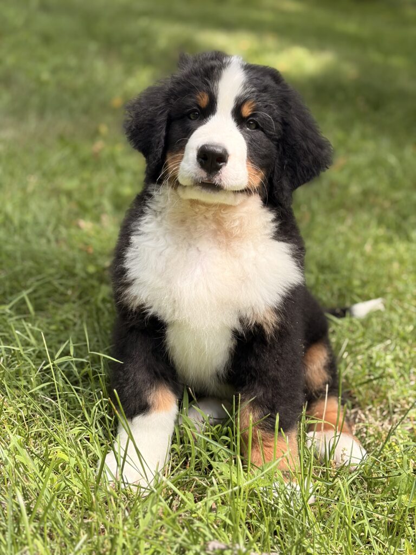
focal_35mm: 52
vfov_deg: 36.8
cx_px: 208
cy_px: 278
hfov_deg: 28.0
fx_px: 833
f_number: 1.6
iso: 32
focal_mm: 5.96
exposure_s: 1/1002
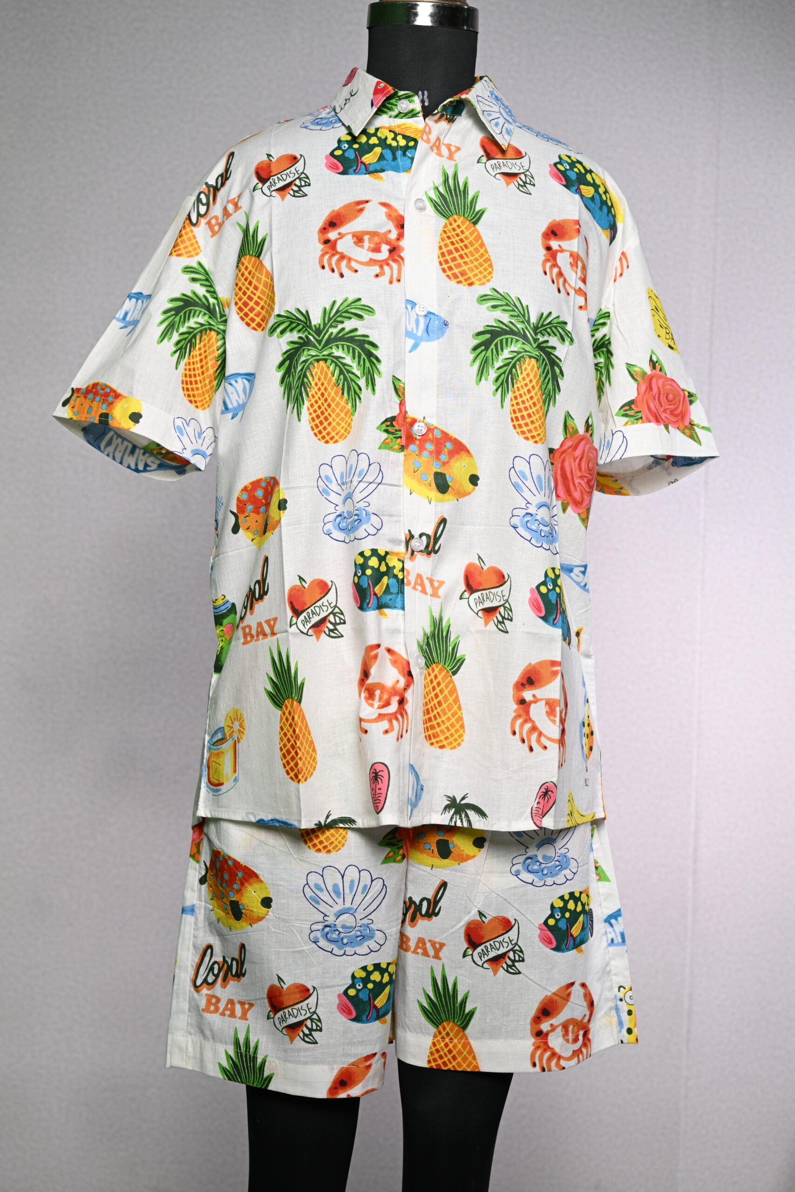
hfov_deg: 23.8
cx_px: 398
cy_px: 596
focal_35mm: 57
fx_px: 1888
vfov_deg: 35.1
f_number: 5
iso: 800
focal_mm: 57
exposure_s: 1/200
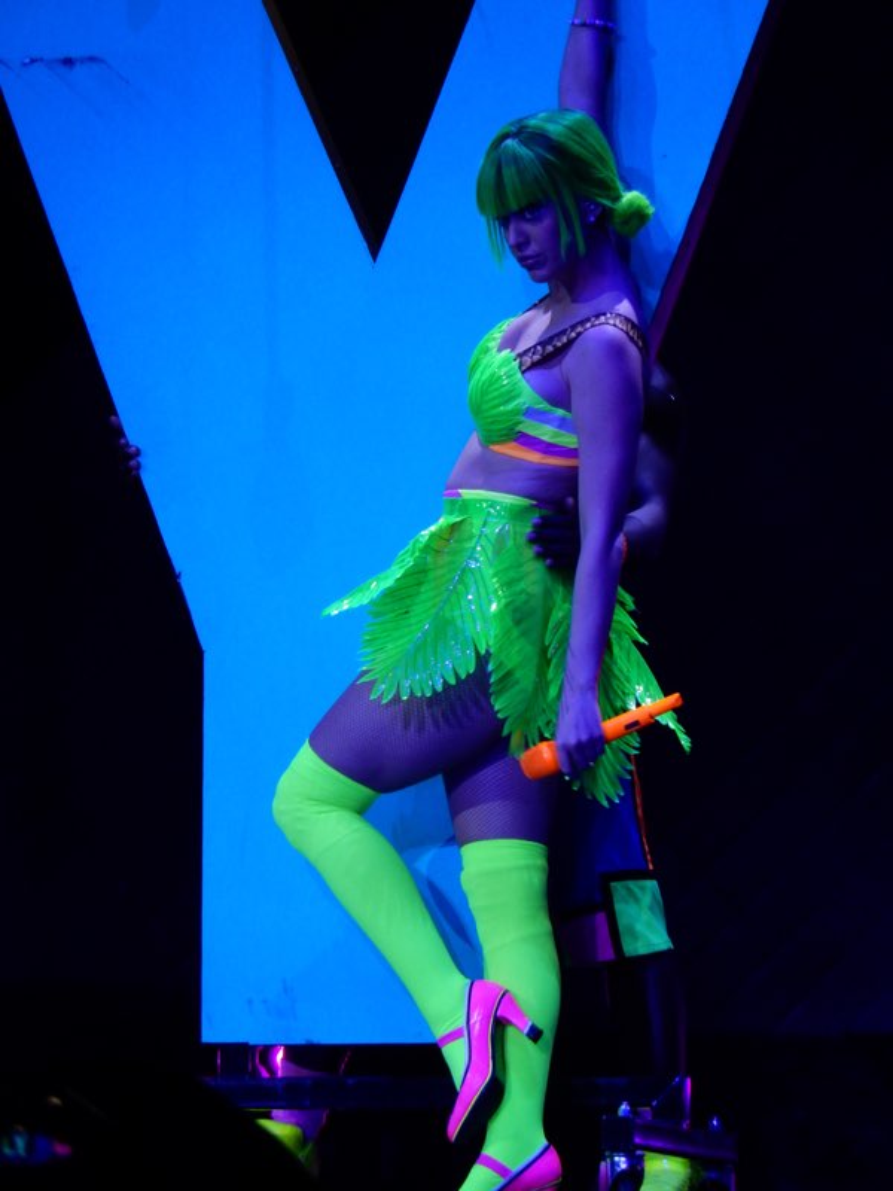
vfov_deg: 4.7
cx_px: 446
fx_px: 14446
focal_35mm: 420
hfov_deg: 3.5
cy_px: 596
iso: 400
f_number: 6.2
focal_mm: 75.4
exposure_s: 1/60
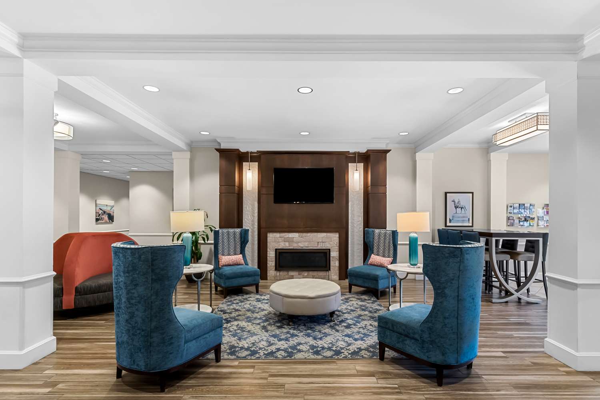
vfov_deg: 77.3
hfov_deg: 100.4
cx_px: 300
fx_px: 250
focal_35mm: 15
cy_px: 200
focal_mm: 10
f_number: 8
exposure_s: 1/2
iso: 400
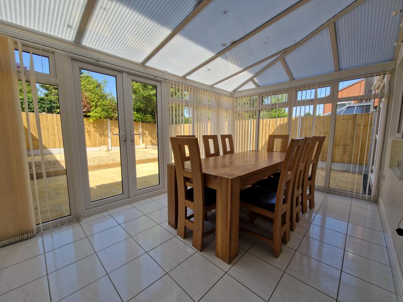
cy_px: 151
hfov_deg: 106.2
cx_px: 202
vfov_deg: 89.9
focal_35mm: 13
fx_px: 151
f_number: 2.2
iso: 50
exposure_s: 1/630
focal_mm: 2.2
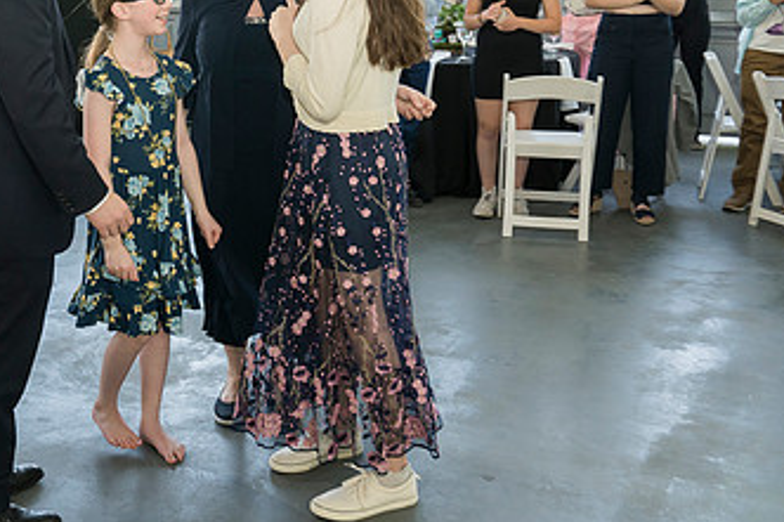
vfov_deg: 27.0
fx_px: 1067
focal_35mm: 49
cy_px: 117
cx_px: 237
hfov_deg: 39.7
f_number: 6.3
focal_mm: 26
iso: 1250
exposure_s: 1/160
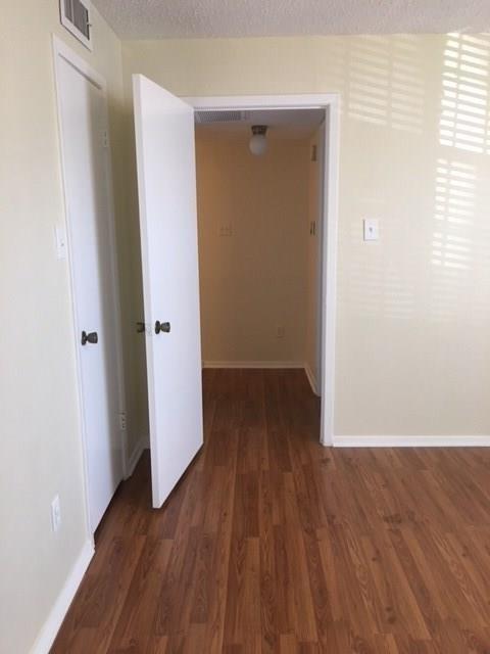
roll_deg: -0.8
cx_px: 245
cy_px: 327
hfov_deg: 48.2
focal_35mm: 29
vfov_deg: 61.7
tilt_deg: -8.5
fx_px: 547
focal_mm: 4.15
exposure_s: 1/30
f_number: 2.2
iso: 125
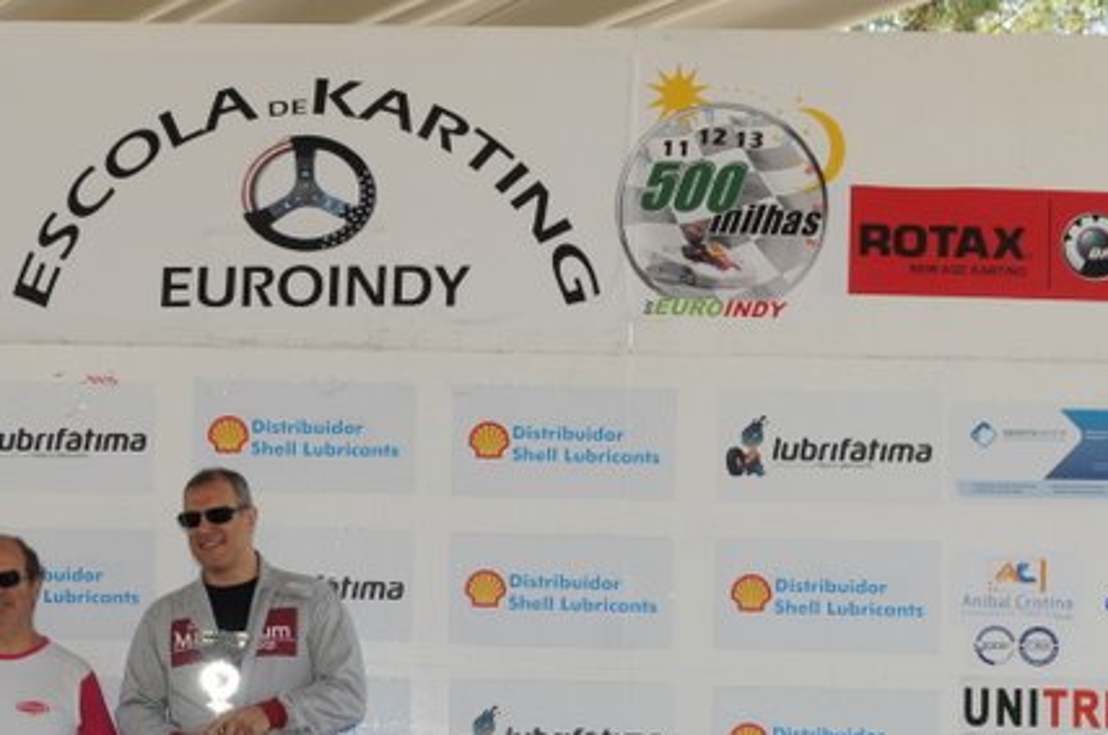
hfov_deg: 27.6
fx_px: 2212
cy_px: 758
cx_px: 223
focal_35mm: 72
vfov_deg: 18.3
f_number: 8
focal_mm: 20
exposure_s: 1/100
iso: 400
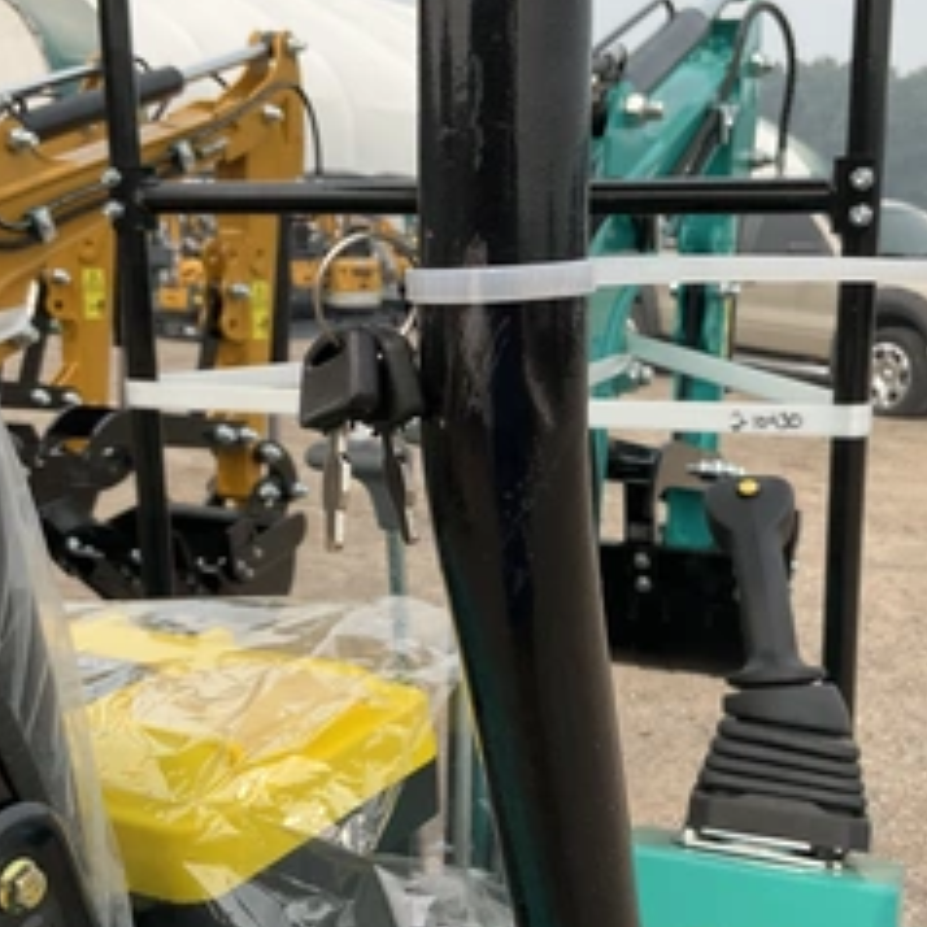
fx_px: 1303
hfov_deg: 39.1
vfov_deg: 39.2
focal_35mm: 43
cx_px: 530
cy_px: 479
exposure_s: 1/1250
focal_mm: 3
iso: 25
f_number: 1.8
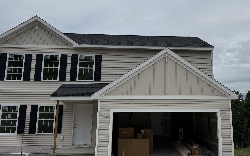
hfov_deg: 49.5
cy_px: 53
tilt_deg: +12.4
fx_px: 266
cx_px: 166
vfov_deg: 32.5
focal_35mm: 39
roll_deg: -0.1
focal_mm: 6.76
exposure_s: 1/11905
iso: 80
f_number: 1.78
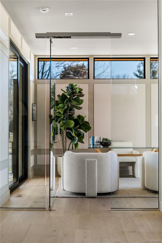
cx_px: 81
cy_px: 122
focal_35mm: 50
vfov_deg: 39.6
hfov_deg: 27.0
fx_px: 337
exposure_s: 1/160
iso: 200
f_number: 1.8
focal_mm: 50
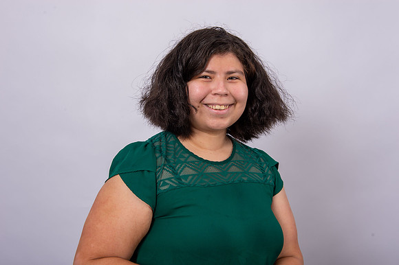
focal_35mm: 44
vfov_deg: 30.5
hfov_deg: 44.5
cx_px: 200
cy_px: 132
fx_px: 487
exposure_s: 1/250
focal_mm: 44
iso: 160
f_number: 8
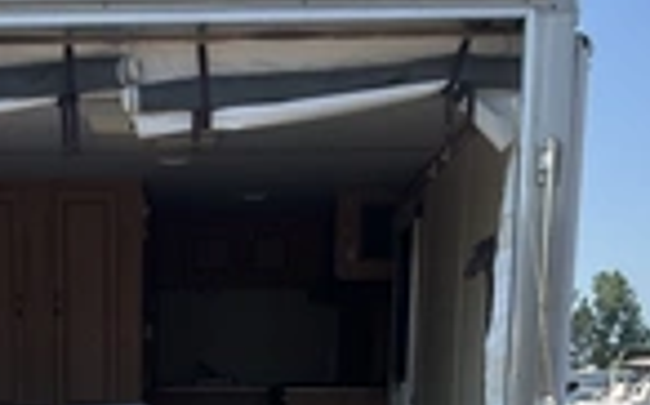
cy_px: 659
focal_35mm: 84
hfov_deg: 24.3
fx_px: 1487
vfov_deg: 14.2
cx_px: 138
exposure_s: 1/997
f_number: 1.8
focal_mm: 3
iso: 25
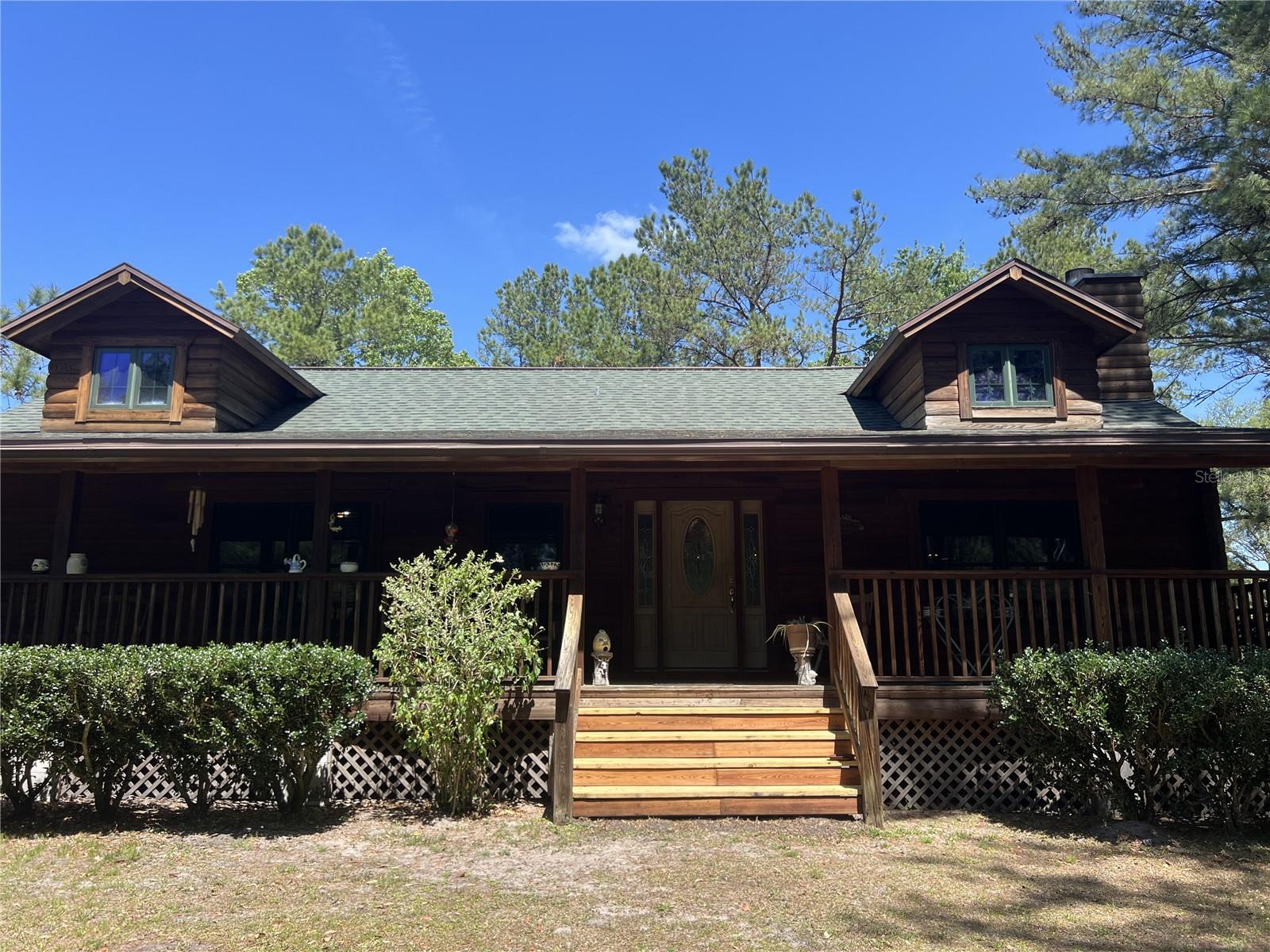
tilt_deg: +10.4
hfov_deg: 67.3
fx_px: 954
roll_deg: -0.4
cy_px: 476
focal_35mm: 26
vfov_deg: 53.1
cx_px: 635
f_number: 1.5
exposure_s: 1/1597
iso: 50
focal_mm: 5.7
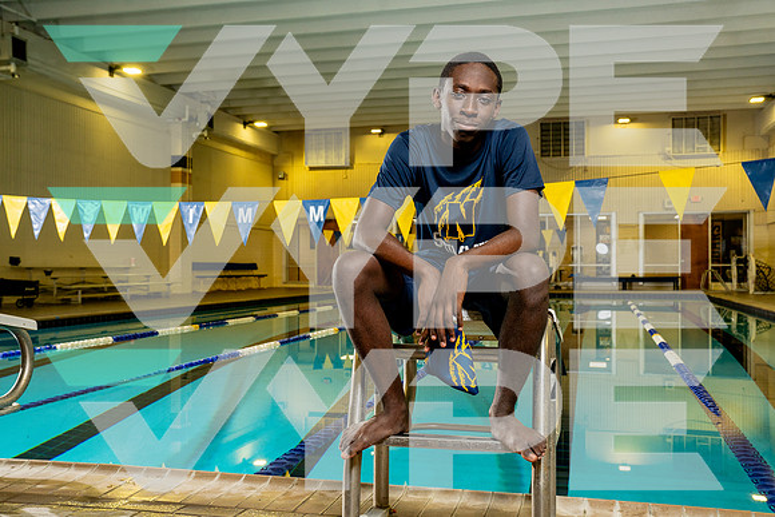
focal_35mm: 37
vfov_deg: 35.9
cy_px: 258
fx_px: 798
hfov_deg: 51.8
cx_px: 388
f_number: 5.6
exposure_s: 1/250
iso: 500
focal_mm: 37
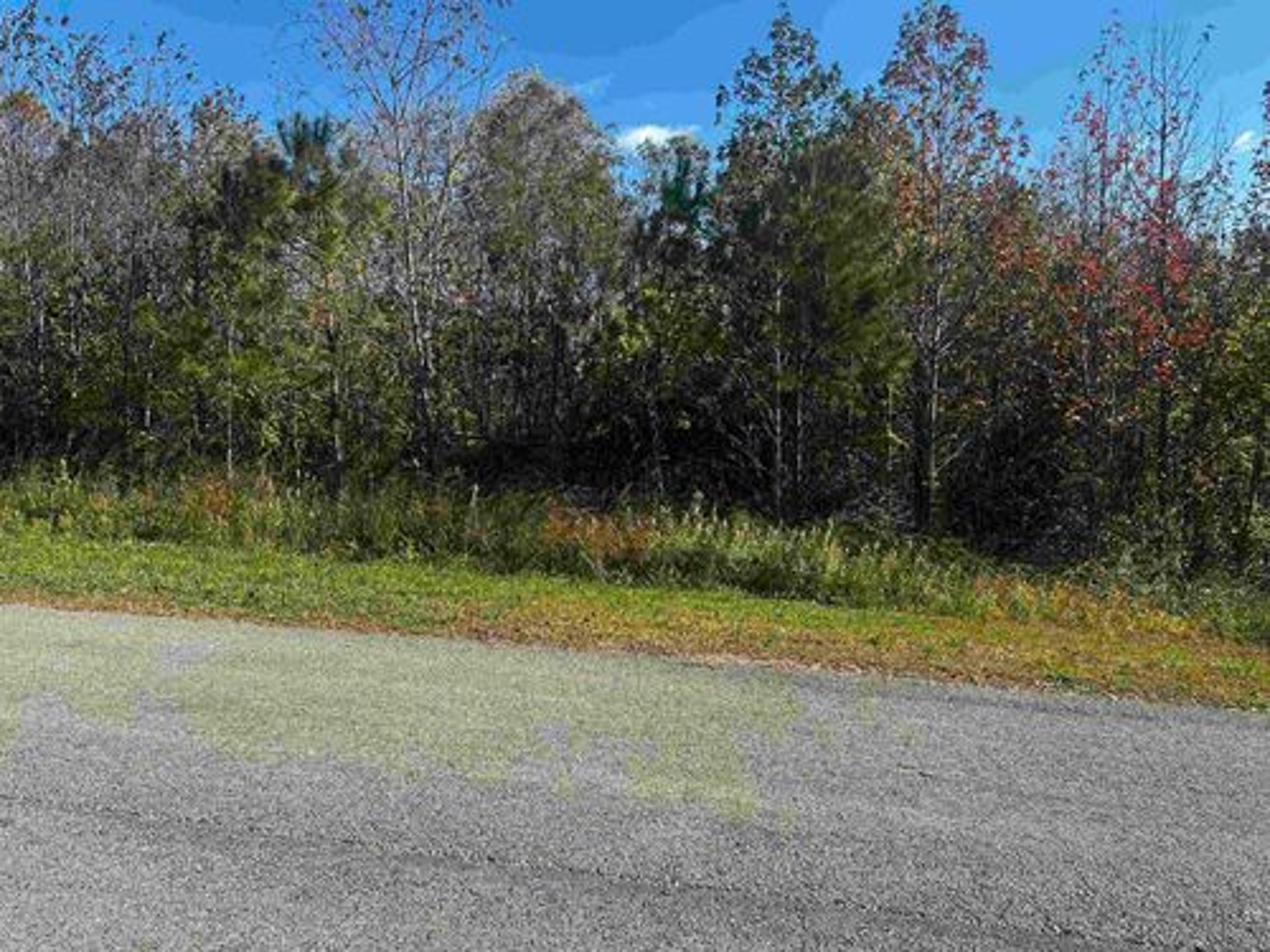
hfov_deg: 71.6
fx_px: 881
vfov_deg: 56.8
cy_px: 476
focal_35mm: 24
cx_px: 635
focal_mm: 6.86
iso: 80
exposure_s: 1/2203
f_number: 1.78
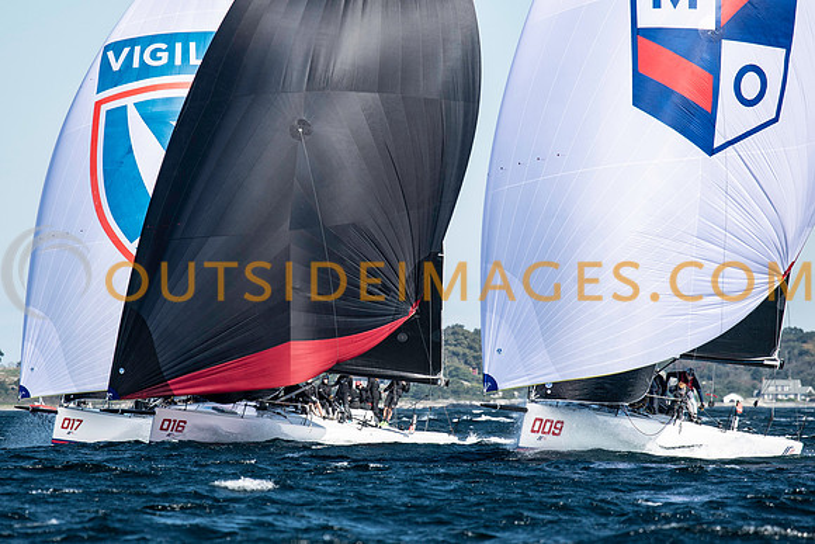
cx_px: 377
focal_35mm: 507
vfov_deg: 2.7
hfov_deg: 4.1
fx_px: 11489
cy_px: 292
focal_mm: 300
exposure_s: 1/2000
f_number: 5
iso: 320
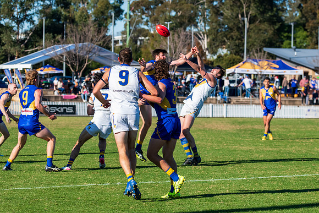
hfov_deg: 11.2
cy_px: 90
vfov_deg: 7.5
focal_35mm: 184
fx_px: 1628
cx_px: 195
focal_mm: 150
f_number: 9
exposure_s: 1/2000
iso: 800
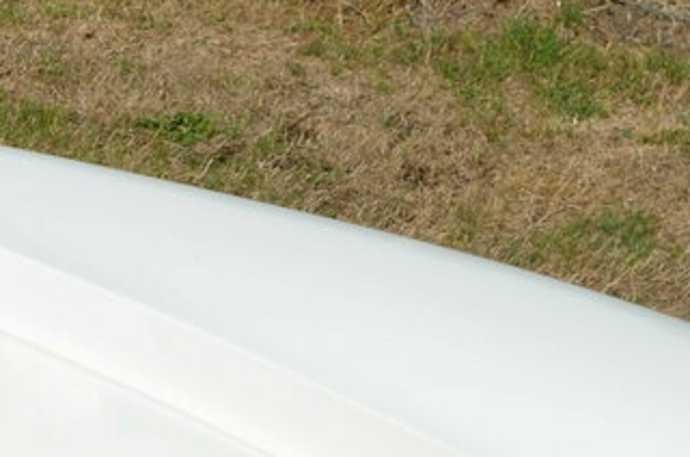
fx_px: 2582
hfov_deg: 15.0
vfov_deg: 9.7
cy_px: 797
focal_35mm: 135
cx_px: 0
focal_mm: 24
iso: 100
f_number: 10
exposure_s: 1/400
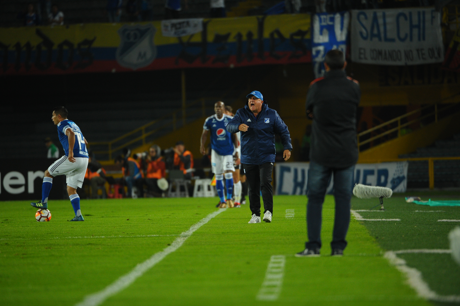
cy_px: 151
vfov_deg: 3.4
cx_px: 228
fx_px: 5223
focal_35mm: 409
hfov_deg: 5.0
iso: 2000
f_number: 4
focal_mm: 400
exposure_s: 1/640
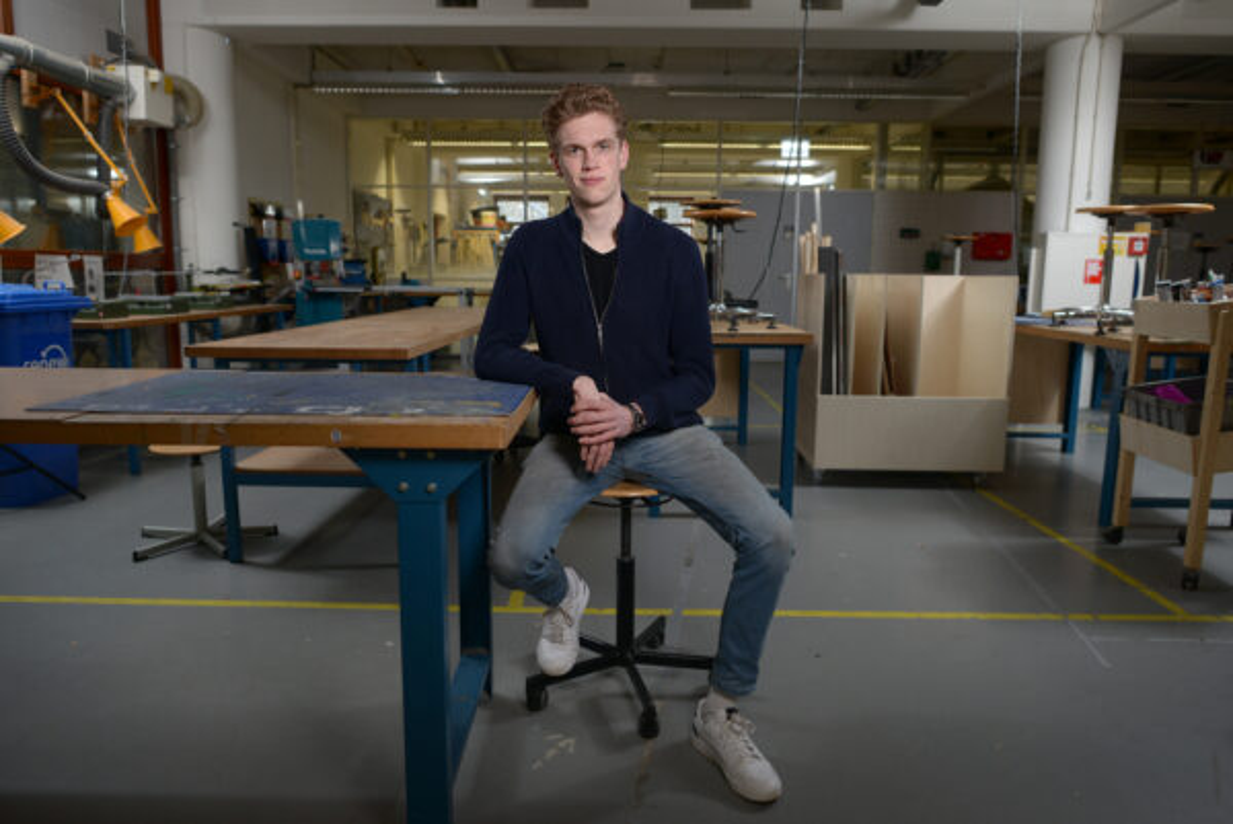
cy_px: 412
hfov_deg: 73.7
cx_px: 616
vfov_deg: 53.2
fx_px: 823
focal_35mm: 24
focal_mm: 24
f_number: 3.2
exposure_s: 1/125
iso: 400
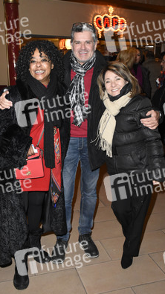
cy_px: 147
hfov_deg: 32.3
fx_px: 284
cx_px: 74
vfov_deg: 54.6
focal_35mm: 37
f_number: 6.3
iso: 3200
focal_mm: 23
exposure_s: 1/160
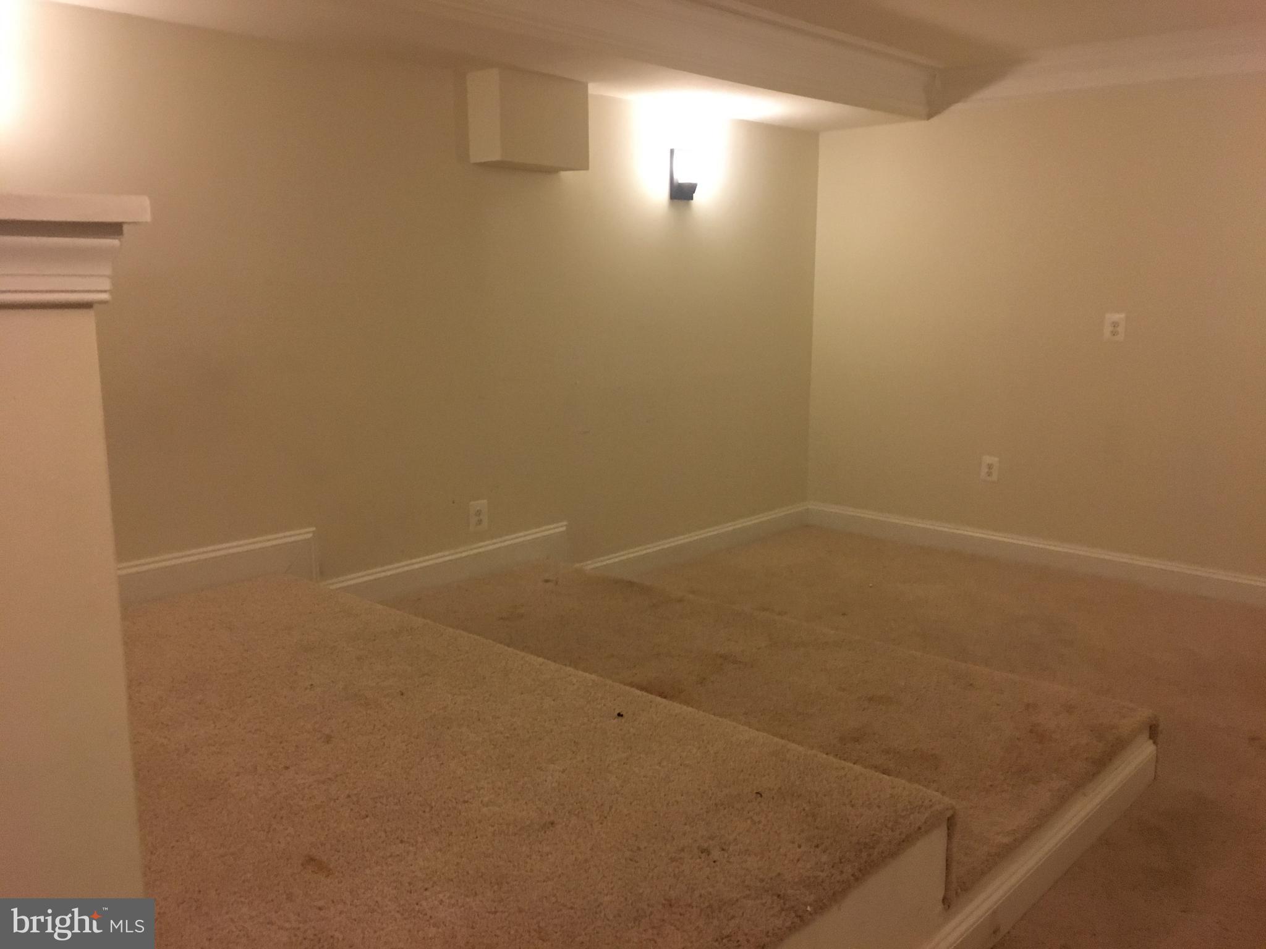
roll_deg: -0.4
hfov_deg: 61.7
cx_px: 633
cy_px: 474
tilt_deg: -9.7
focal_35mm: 29
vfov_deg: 48.2
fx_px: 1061
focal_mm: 4.15
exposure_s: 1/20
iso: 200
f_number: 2.2
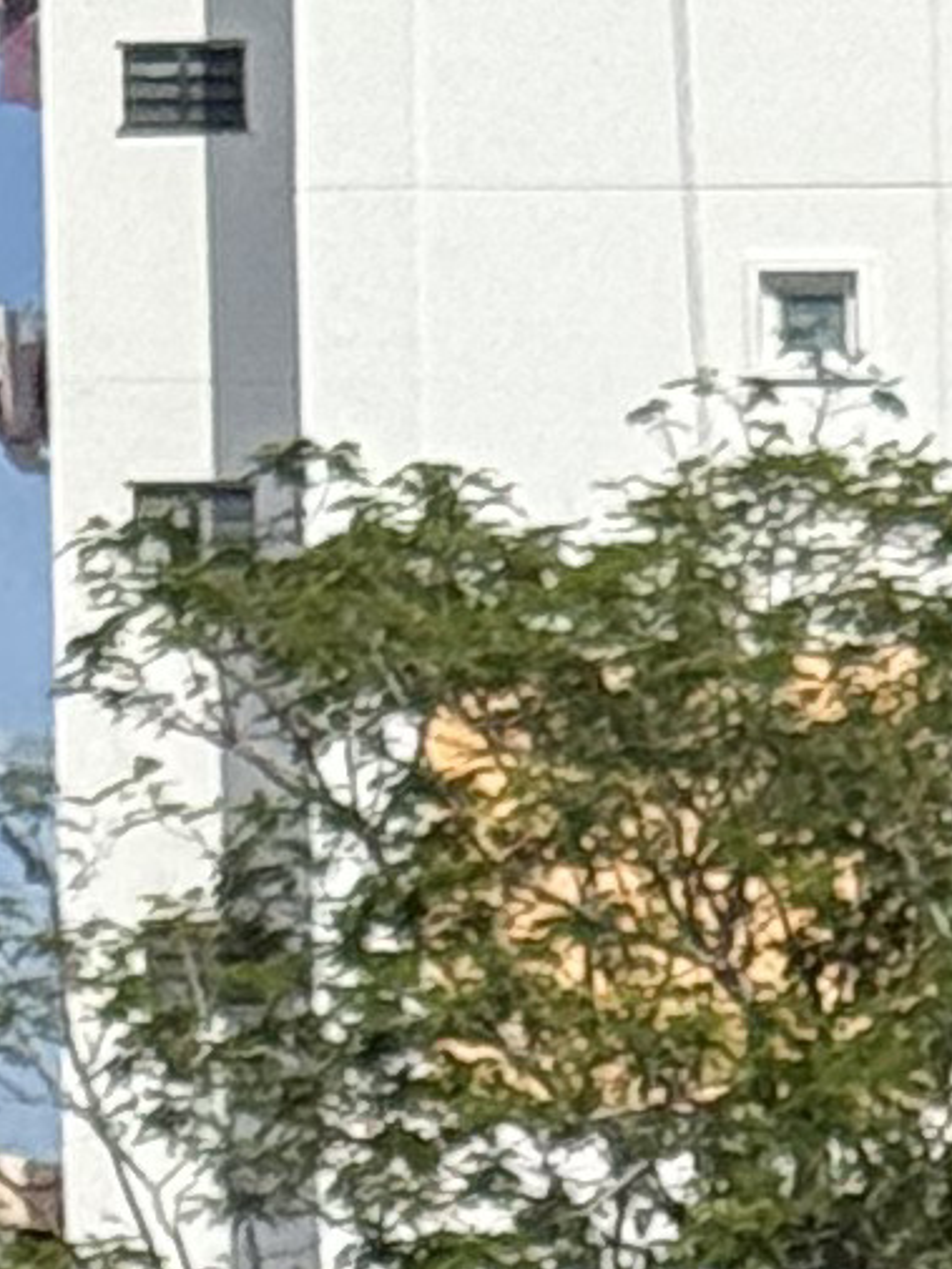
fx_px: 14038
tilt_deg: -3.2
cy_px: 4958
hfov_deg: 3.8
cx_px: 2708
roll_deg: -0.4
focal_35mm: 383
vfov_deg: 4.7
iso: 64
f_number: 1.78
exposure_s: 1/9901
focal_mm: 6.76
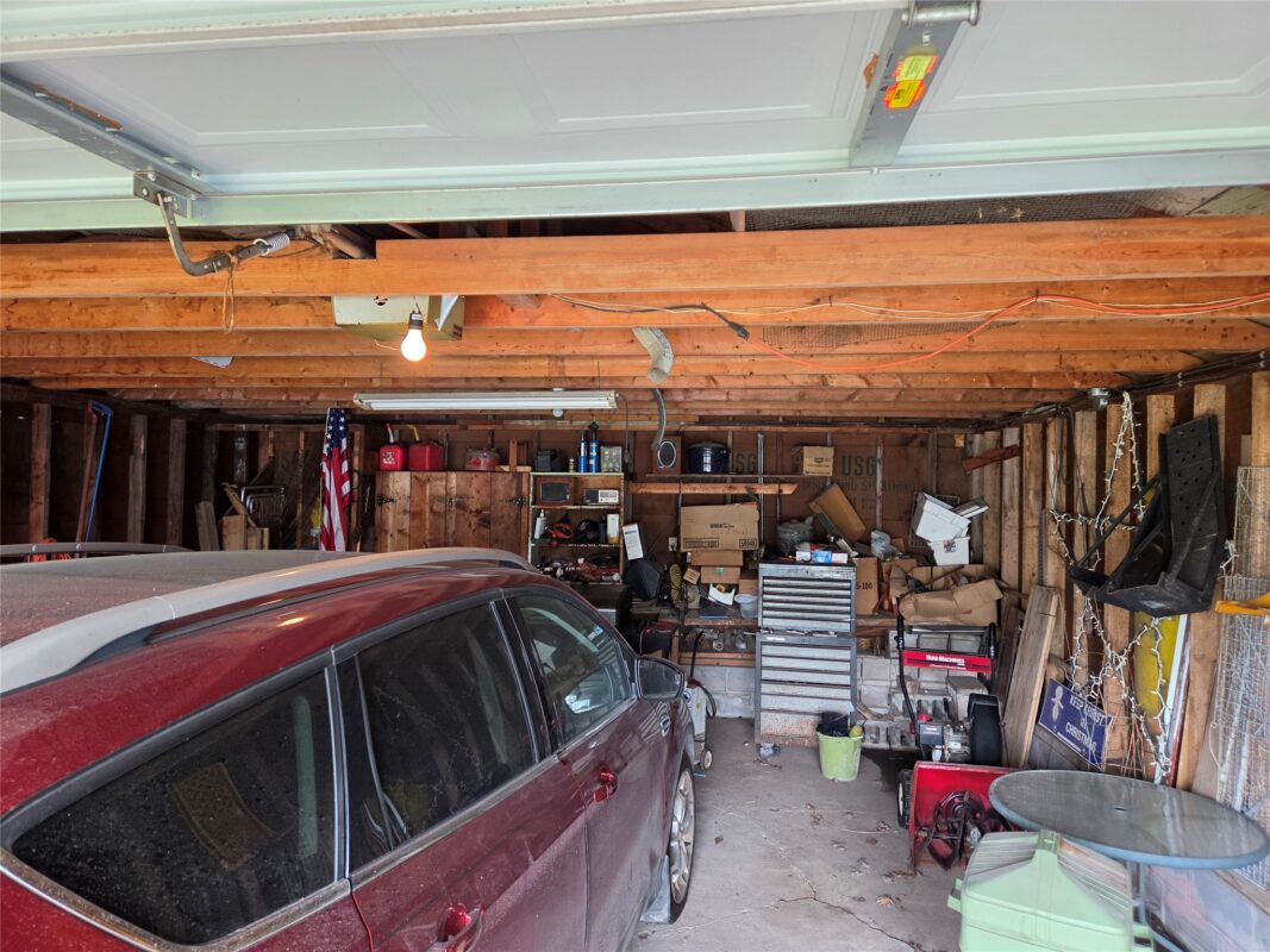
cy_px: 476
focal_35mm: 23
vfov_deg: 58.9
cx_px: 635
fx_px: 844
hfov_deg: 73.9
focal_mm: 5.4
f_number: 1.8
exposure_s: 1/120
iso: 200
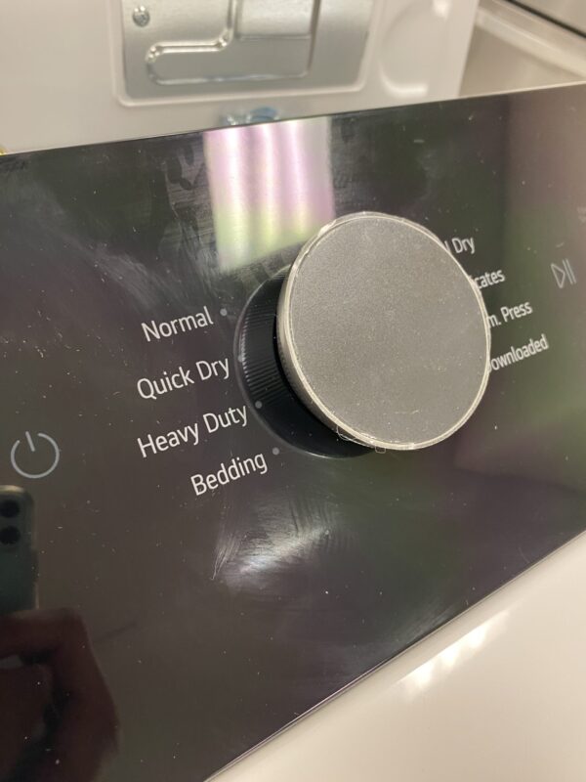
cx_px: 293
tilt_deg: -45.5
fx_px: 587
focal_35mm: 26
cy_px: 391
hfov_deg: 53.1
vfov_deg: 67.3
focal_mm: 4.25
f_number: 1.8
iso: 160
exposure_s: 1/43
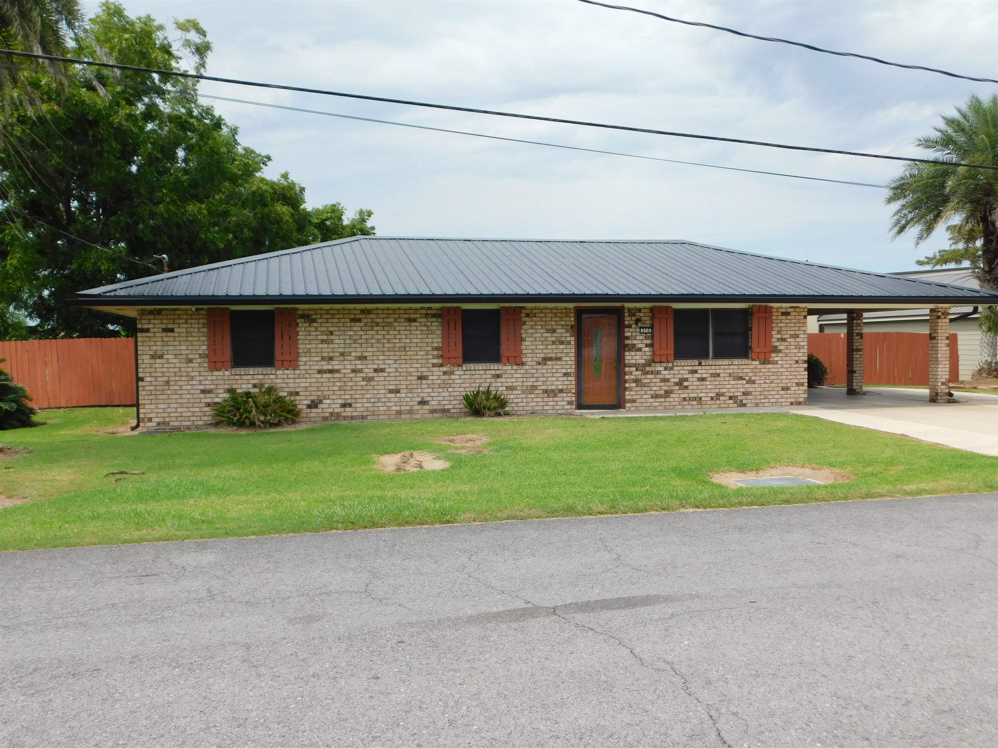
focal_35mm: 30
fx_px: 865
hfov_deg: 60.0
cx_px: 499
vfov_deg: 46.8
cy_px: 374
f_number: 3.2
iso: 125
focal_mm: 5.3
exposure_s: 1/1250
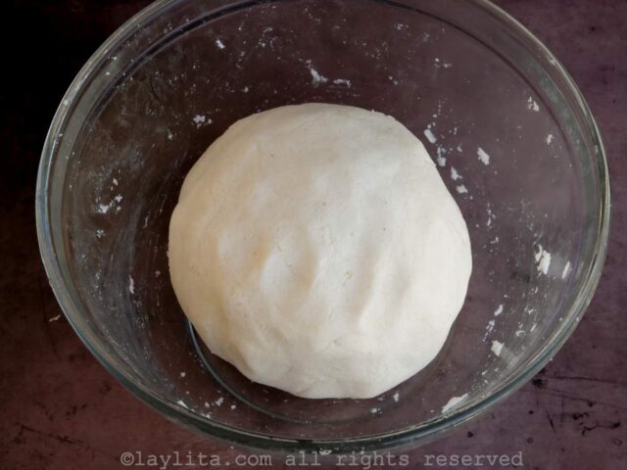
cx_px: 314
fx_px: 1449
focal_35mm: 80
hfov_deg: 24.4
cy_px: 235
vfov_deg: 18.4
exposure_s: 1/100
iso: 1250
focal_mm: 40
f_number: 13
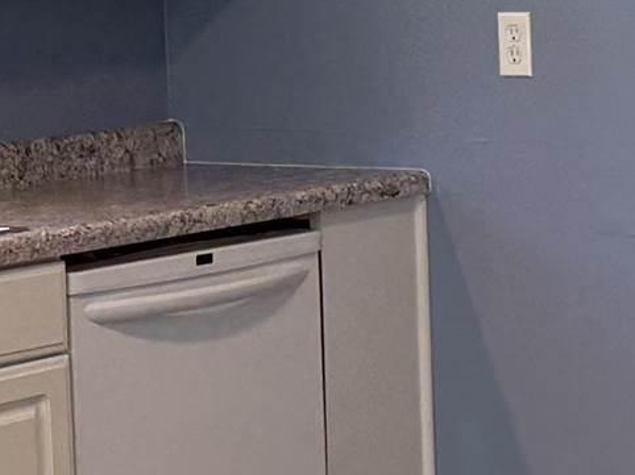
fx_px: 2805
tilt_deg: -3.2
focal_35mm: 153
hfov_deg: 12.9
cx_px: 420
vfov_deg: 9.6
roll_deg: +2.4
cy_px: 54
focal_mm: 6.76
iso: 200
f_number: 1.78
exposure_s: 1/120
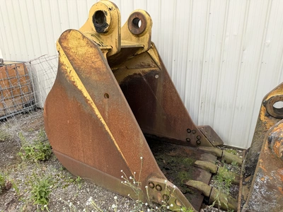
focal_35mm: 24
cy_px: 106
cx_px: 142
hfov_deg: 71.6
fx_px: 196
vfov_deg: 56.8
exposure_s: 1/955
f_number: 1.78
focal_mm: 6.76
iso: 80
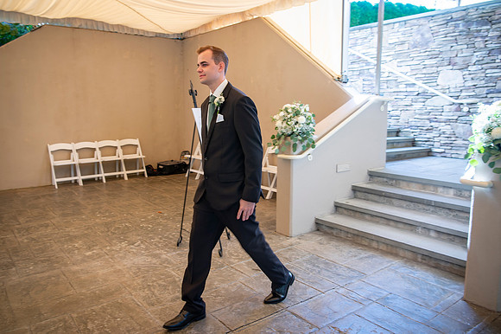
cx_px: 250
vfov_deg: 44.3
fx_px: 409
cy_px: 167
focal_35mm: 29
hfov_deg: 62.9
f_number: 4
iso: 200
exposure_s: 1/100
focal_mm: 29
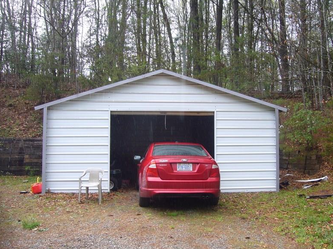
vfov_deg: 38.6
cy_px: 144
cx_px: 177
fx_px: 356
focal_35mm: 37
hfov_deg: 50.1
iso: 80
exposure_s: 1/250
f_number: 2.8
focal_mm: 4.6
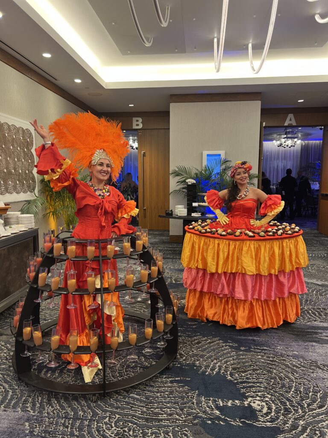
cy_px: 219
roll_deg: +0.8
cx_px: 164
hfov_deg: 53.1
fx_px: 328
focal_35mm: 26
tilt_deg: -6.3
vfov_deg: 67.3
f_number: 1.5
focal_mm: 5.7
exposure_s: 1/60
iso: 125
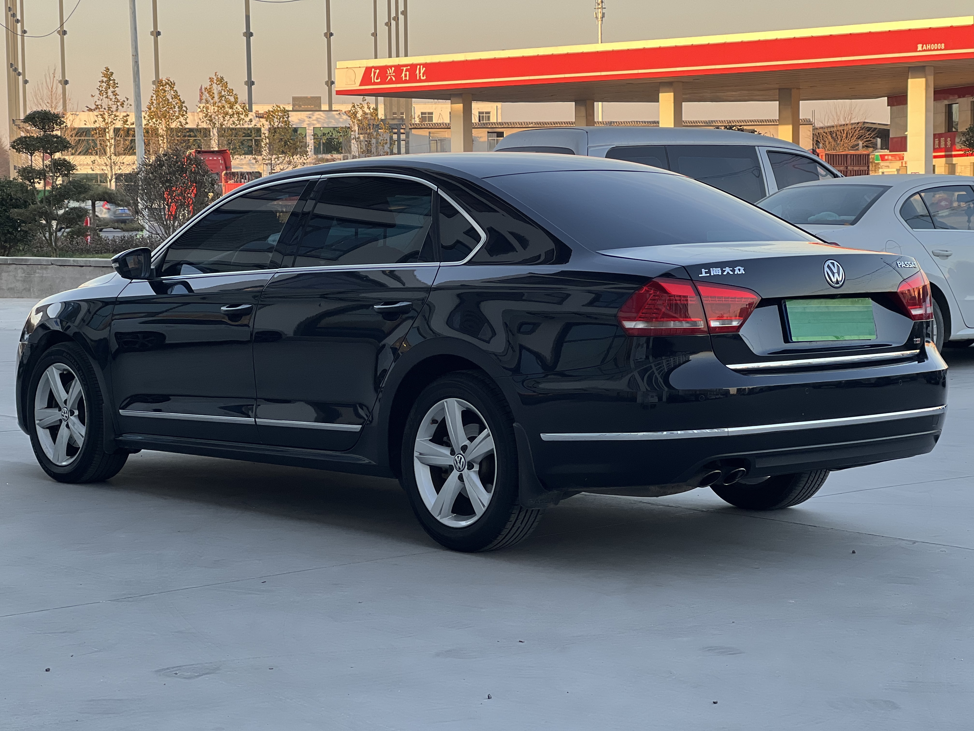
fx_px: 2167
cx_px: 487
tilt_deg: -4.5
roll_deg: +1.1
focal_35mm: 77
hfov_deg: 25.3
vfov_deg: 19.1
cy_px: 366
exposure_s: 1/121
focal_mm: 9
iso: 32
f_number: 2.8
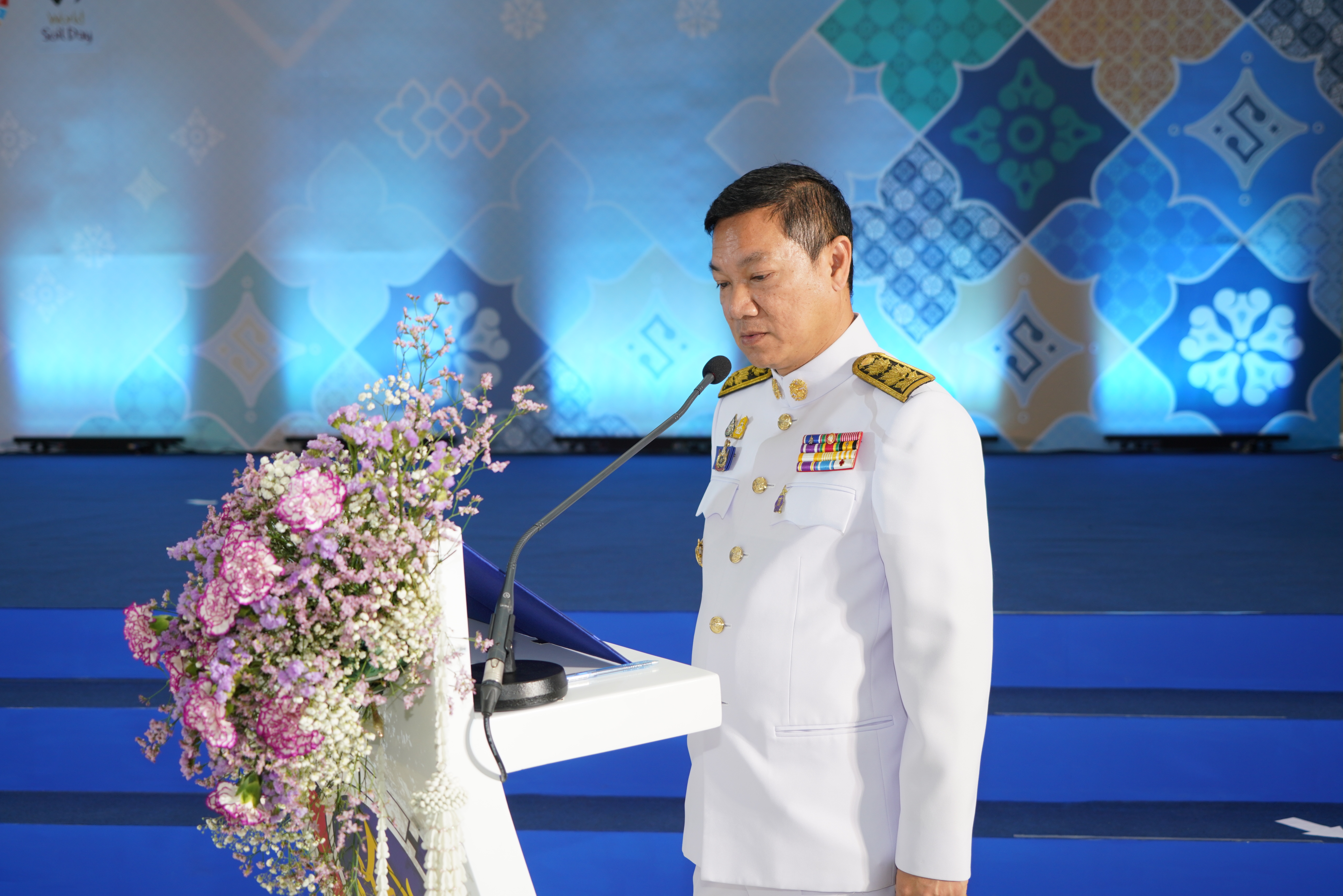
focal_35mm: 47
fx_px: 1754
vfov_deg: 28.7
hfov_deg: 41.9
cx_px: 672
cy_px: 448
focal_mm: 47
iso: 320
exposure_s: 1/125
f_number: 4.5
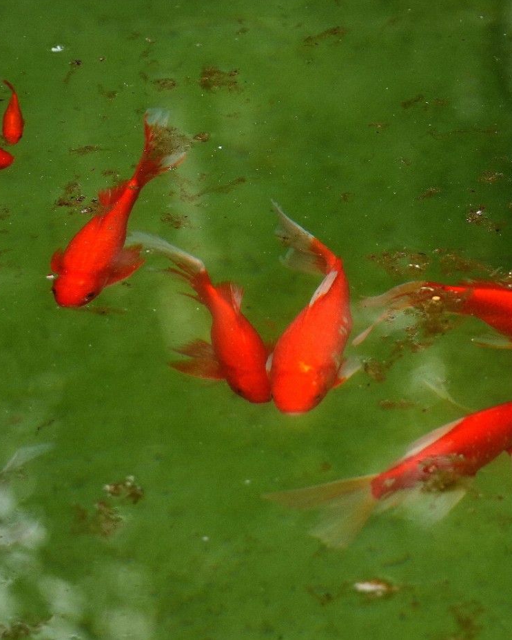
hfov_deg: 5.5
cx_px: 269
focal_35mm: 283
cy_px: 320
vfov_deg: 6.8
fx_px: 5358
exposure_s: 1/200
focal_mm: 200
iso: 500
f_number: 5.6
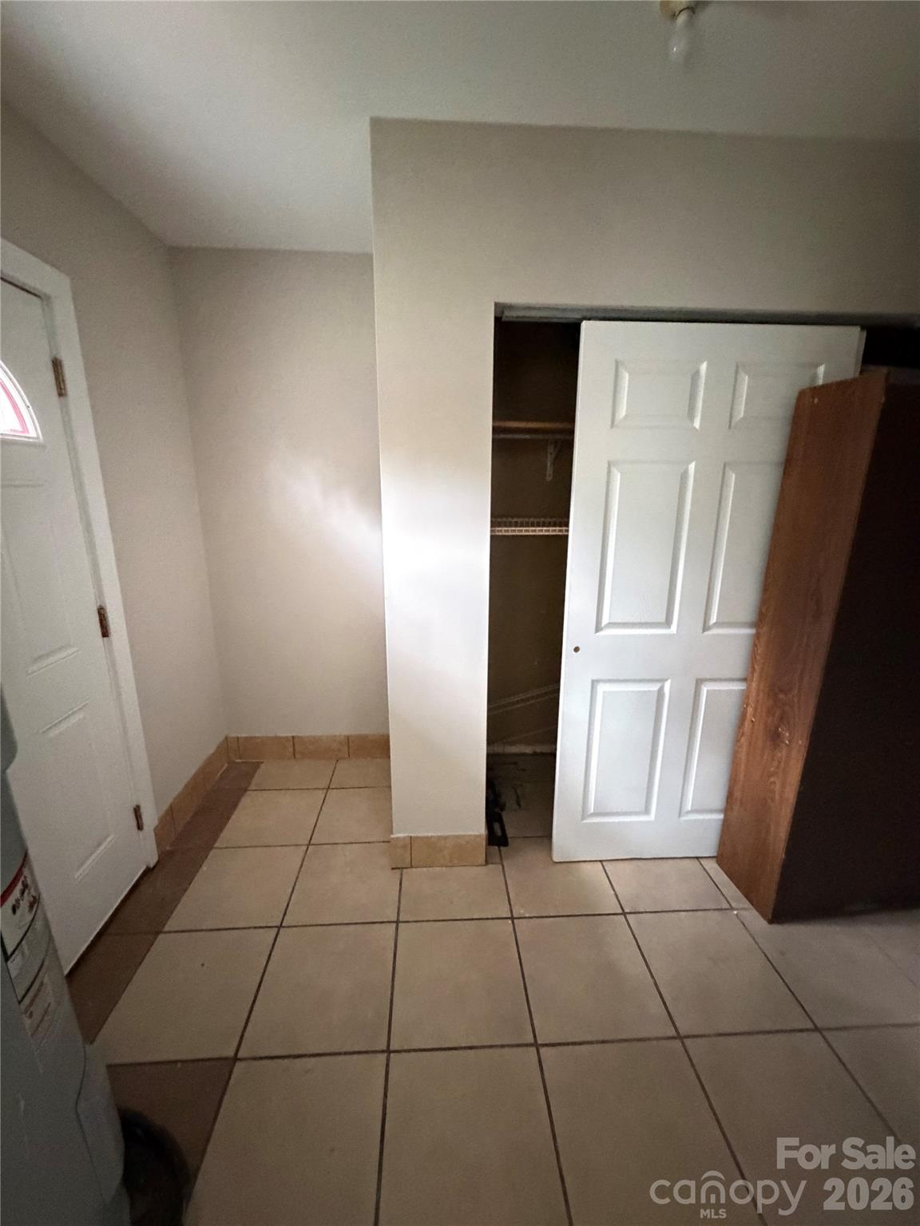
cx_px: 460
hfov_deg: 85.7
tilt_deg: -14.8
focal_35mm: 14
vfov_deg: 102.1
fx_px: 496
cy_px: 613
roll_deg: -1.1
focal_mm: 2.22
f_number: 2.2
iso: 1250
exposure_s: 1/59
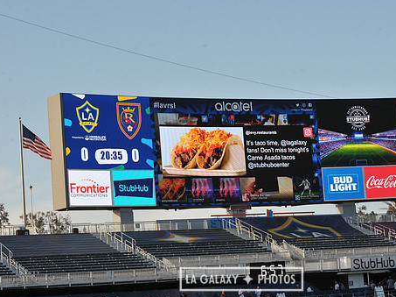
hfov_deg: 16.8
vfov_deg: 12.6
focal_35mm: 117
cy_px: 147
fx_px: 1337
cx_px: 241
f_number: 10
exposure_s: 1/400
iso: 400
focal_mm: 95
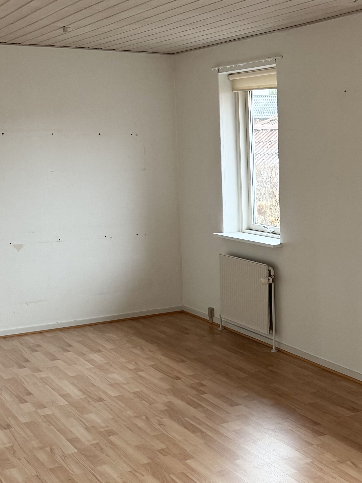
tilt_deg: -7.5
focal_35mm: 56
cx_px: 323
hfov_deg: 25.3
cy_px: 249
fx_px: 781
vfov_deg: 34.3
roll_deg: +0.9
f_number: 1.78
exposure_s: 1/50
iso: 250
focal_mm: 6.76
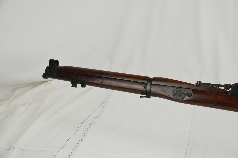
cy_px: 79
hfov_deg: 41.2
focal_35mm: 48
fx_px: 317
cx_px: 119
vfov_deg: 28.0
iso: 220
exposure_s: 1/125
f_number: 5.6
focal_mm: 32
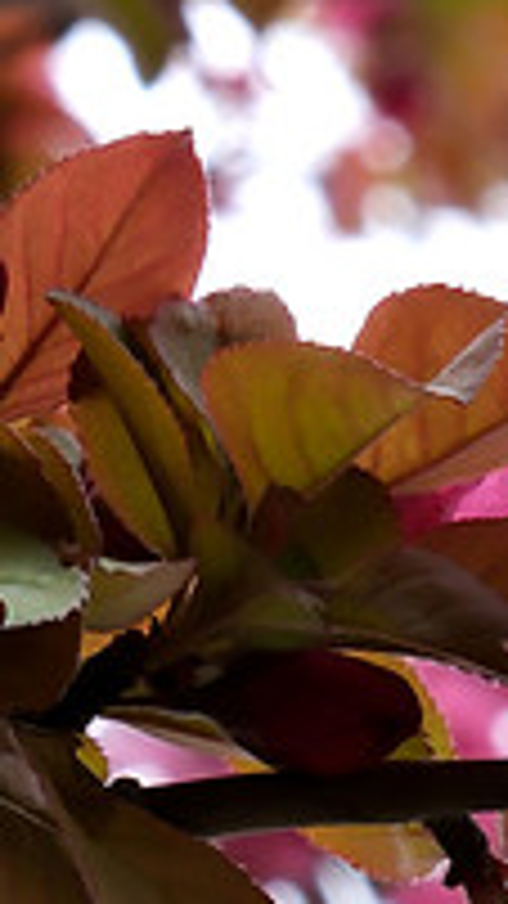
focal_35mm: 363
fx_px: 8696
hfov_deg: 3.3
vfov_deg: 5.9
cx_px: -387
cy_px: 708
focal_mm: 80
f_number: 16
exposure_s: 1/120
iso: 640
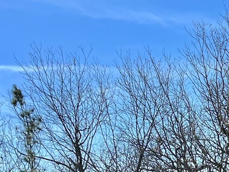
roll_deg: +1.8
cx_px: 331
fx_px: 675
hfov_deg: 17.5
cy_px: 301
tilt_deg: -1.1
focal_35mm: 102
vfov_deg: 13.2
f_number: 1.6
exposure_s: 1/1957
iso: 50
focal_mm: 5.1
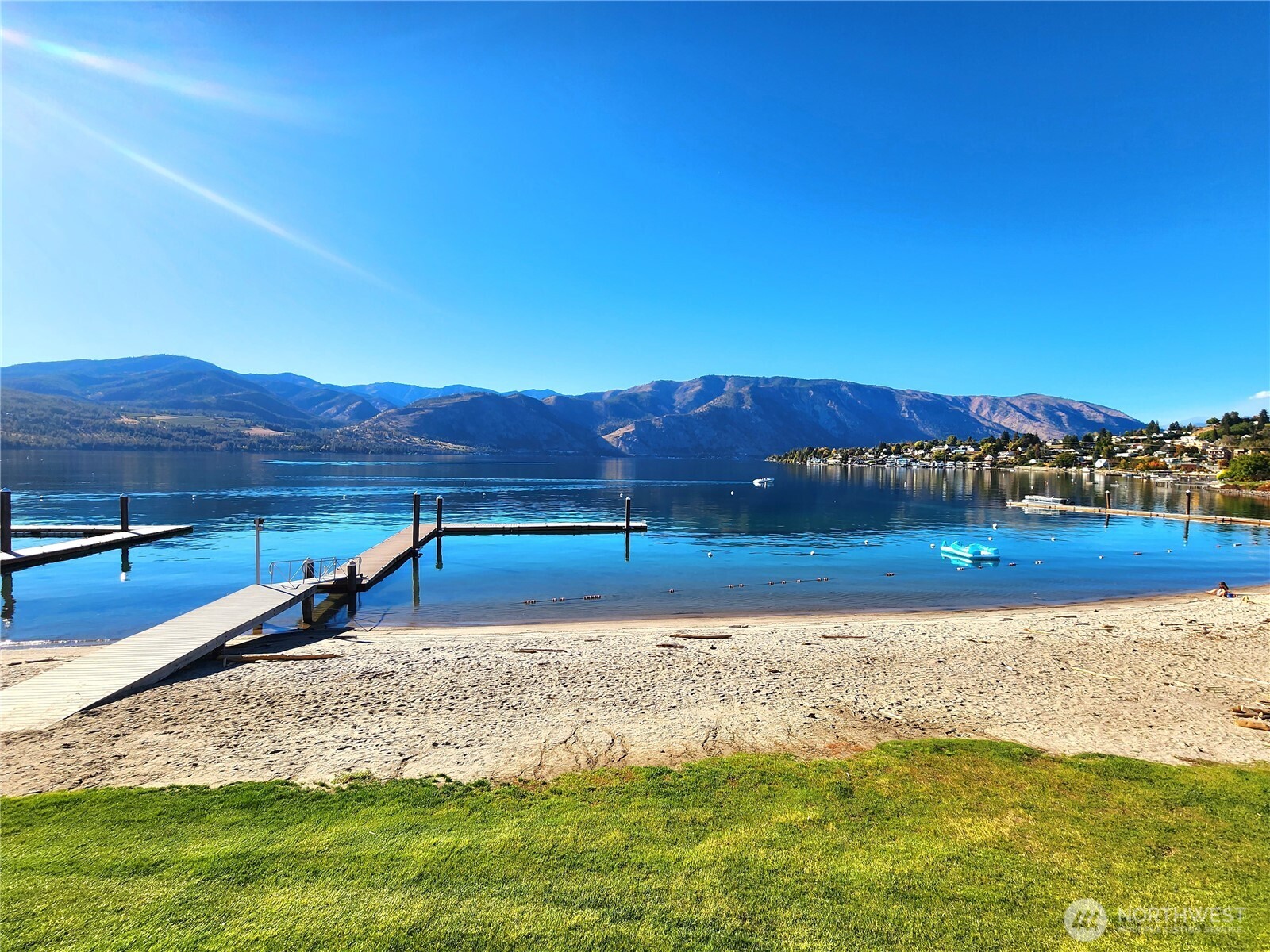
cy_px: 476
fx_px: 477
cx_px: 635
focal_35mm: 13
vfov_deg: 89.9
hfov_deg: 106.2
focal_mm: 2.2
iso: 50
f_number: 2.2
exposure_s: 1/2000
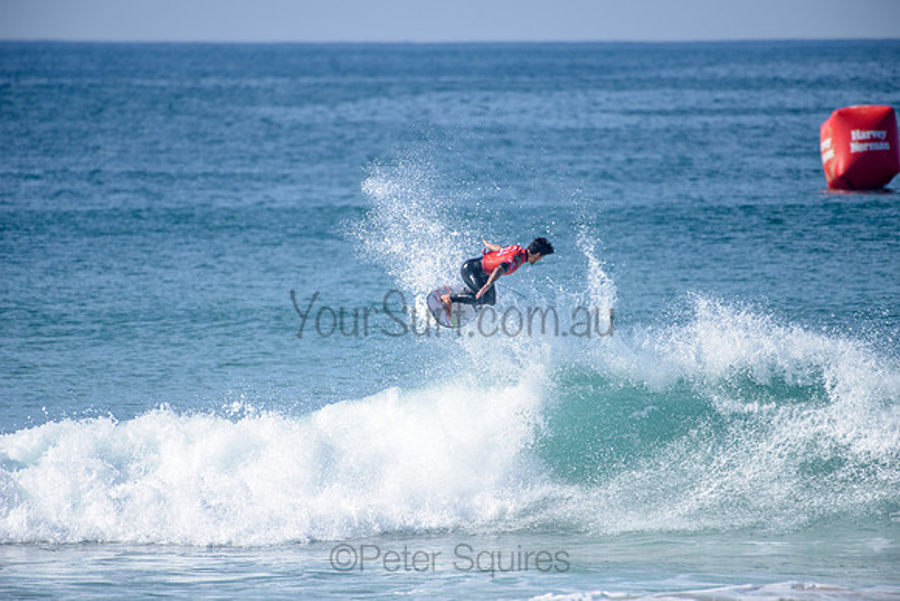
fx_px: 12502
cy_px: 300
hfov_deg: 4.1
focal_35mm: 500
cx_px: 450
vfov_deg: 2.8
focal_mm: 500
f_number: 5.6
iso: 160
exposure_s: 1/2000
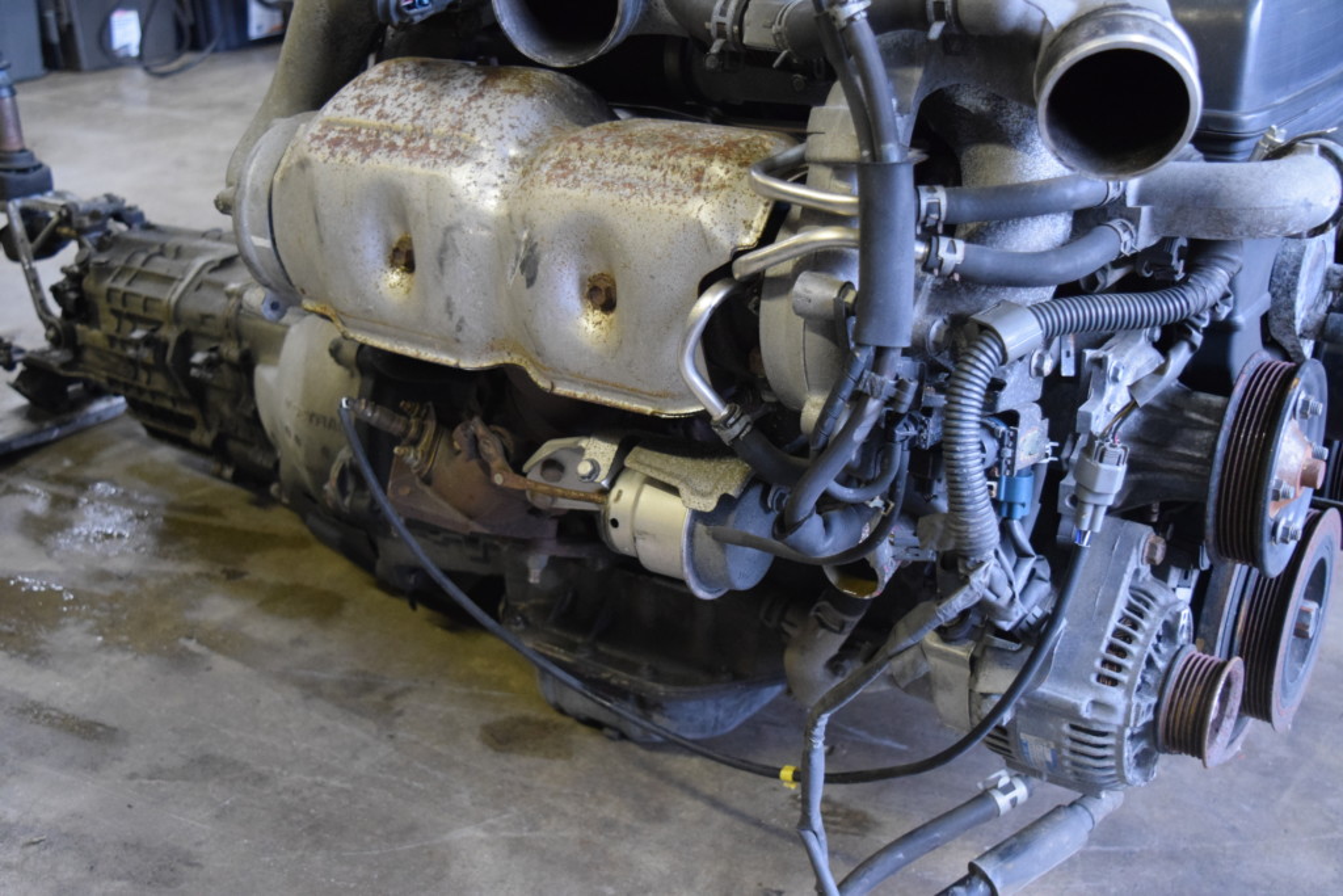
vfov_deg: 34.2
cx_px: 672
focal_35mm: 39
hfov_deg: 49.5
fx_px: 1455
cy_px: 448
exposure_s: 1/60
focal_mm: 26
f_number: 4
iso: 3200
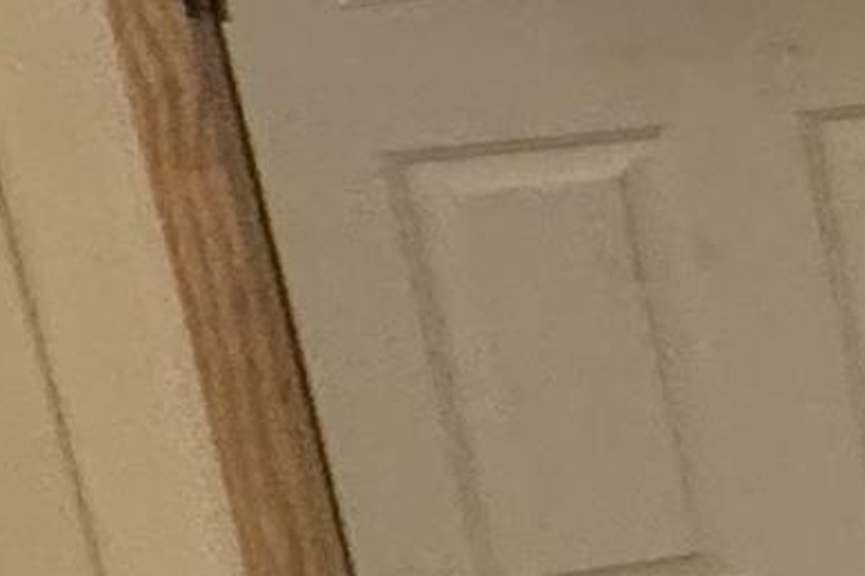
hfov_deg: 9.7
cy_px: -40
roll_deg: +1.8
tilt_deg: -10.0
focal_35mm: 115
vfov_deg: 11.7
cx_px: 2975
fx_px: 2762
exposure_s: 1/60
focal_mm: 2.22
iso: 500
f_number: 2.2
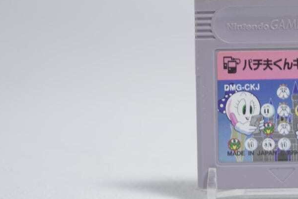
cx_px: 278
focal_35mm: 137
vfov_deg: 10.0
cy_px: 84
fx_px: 1134
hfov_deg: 14.8
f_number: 5.6
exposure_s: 1/6
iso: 100
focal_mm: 69
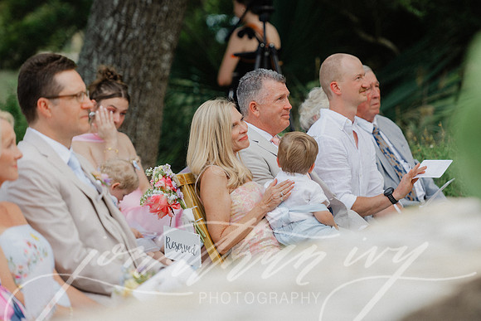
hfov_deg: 11.5
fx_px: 2381
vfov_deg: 7.7
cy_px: 137
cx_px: 274
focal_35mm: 178
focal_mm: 155
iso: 200
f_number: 2.8
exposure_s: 1/800
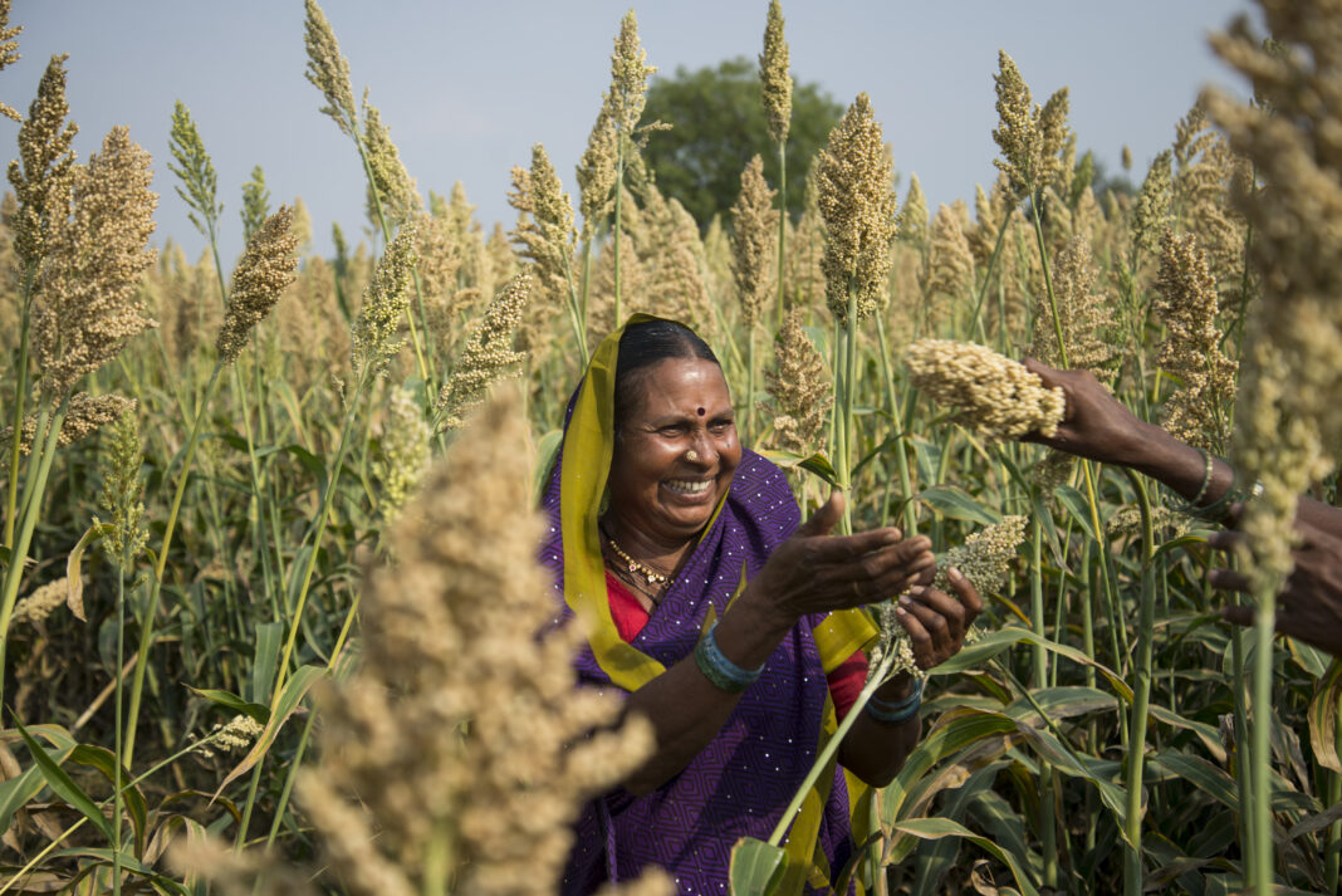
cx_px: 671
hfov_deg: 41.1
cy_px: 448
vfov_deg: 28.1
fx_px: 1790
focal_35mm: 48
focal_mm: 48
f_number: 4.2
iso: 100
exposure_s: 1/400
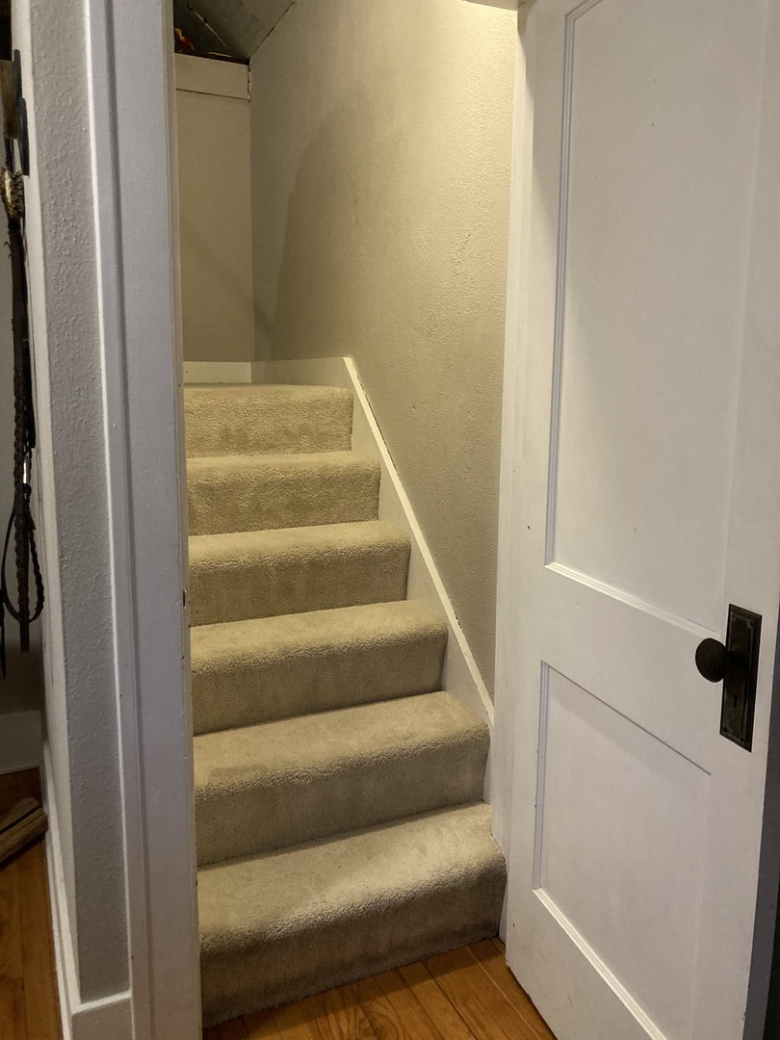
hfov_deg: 49.7
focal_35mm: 28
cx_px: 390
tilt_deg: -7.7
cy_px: 520
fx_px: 841
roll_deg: -1.3
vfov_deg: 63.4
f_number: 1.8
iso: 250
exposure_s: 1/40
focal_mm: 3.99
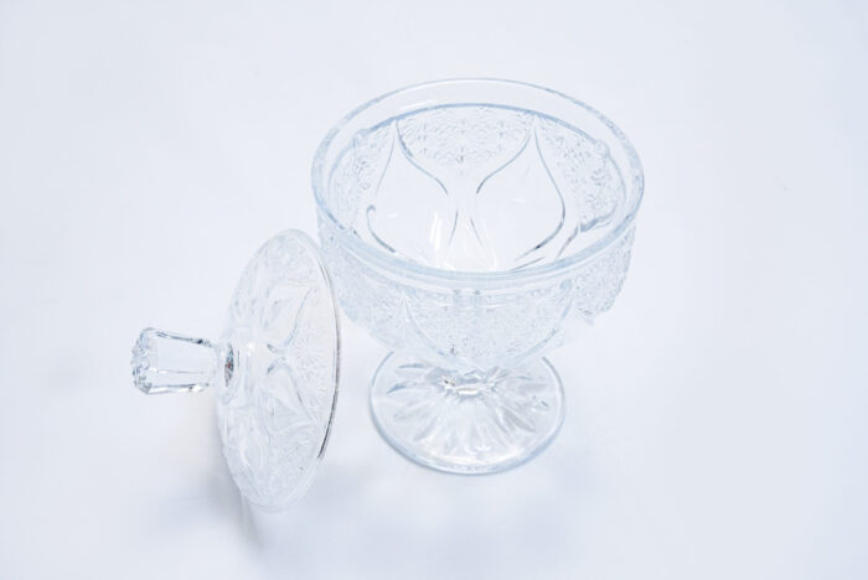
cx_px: 434
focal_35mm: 52
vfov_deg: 26.0
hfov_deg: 38.2
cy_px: 290
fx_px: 1255
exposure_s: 1/125
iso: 3200
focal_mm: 52
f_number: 13
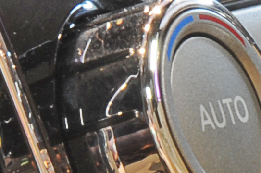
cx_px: 590
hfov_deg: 0.9
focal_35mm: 2371
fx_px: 17159
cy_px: 58
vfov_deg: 0.6
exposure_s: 10
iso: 200
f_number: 22
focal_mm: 200
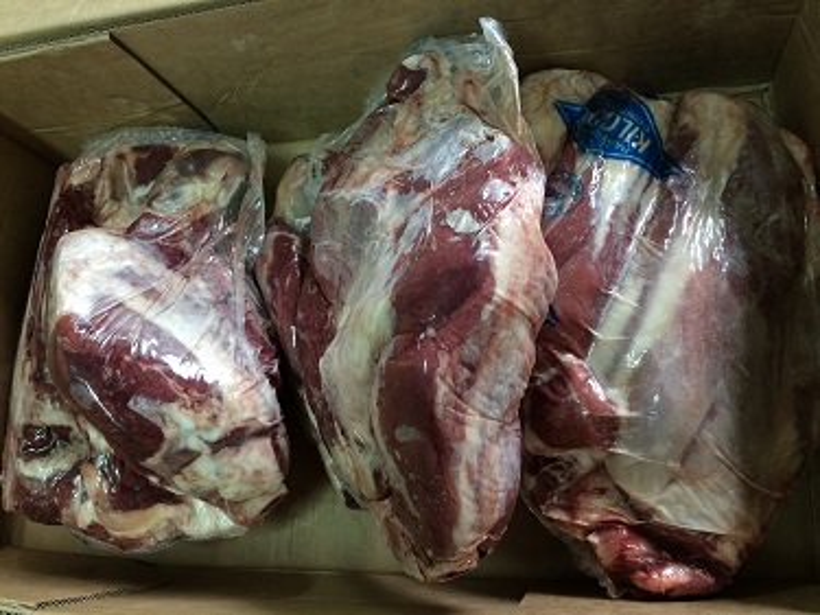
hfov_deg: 61.7
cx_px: 410
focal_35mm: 29
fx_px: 687
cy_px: 308
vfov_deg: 48.2
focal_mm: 4.15
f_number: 2.2
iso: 125
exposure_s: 1/30
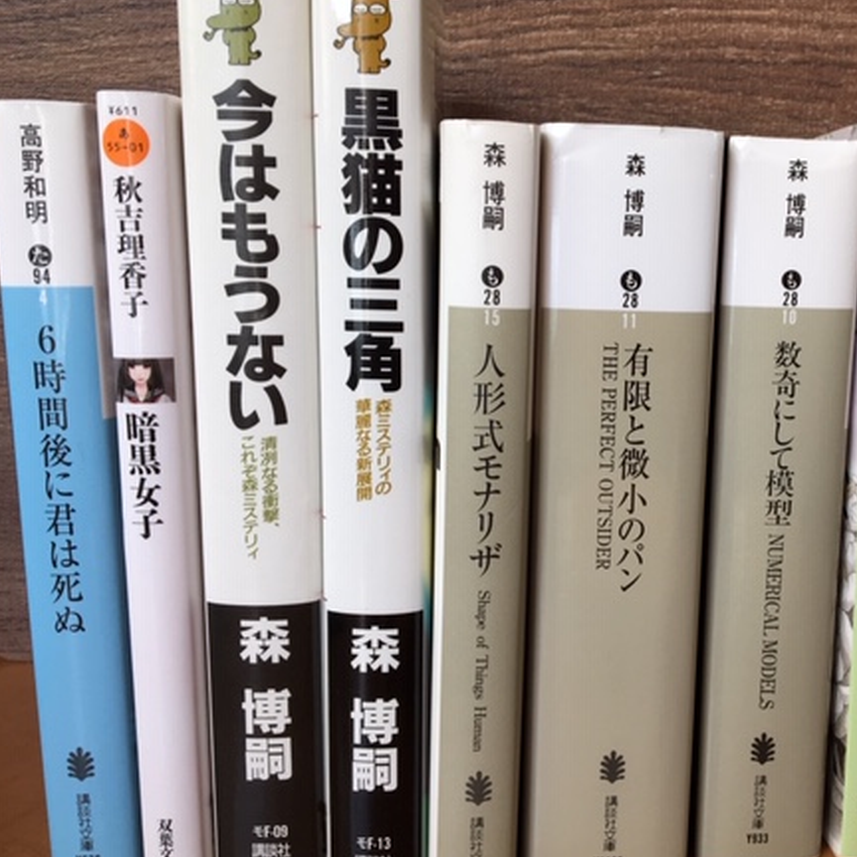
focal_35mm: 38
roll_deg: -1.1
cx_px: 611
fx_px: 1064
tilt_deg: -9.2
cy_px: 428
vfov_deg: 43.9
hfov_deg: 42.9
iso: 32
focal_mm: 4.15
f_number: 2.2
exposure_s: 1/120
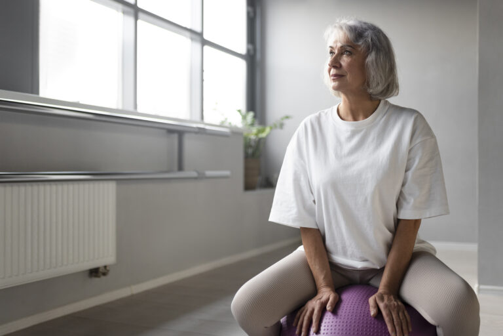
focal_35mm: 35
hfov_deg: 54.4
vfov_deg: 37.9
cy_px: 168
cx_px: 252
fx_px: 489
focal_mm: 35
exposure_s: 1/200
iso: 1000
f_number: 1.8
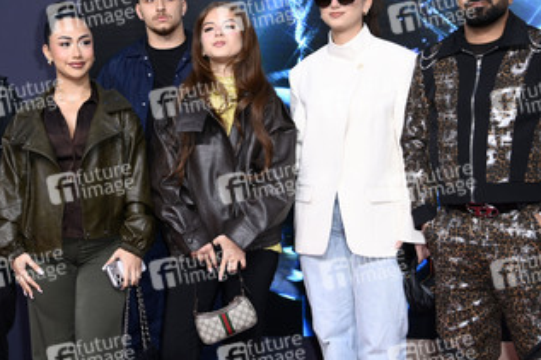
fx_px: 1667
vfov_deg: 12.3
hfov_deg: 18.4
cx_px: 216
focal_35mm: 111
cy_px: 142
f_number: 5.6
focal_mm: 78
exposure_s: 1/250
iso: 400
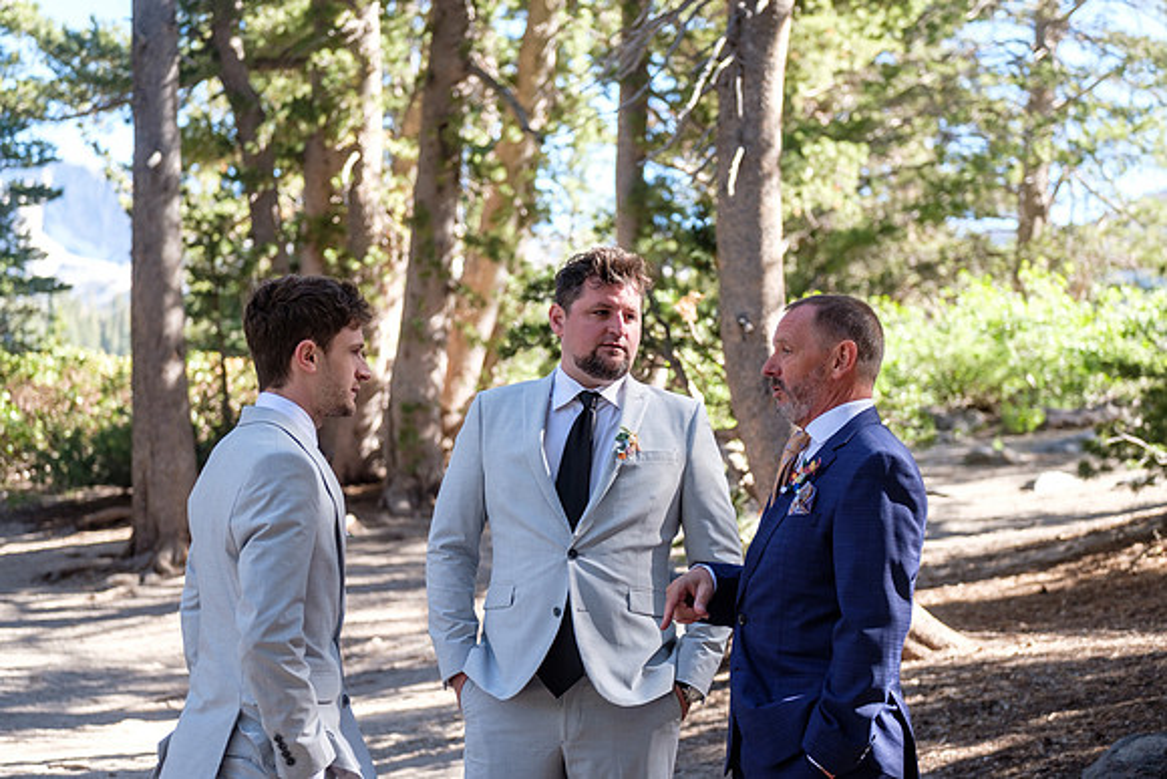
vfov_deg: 17.5
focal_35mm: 78
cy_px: 390
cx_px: 584
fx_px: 2529
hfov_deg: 26.0
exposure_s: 1/240
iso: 200
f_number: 2.8
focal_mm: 52
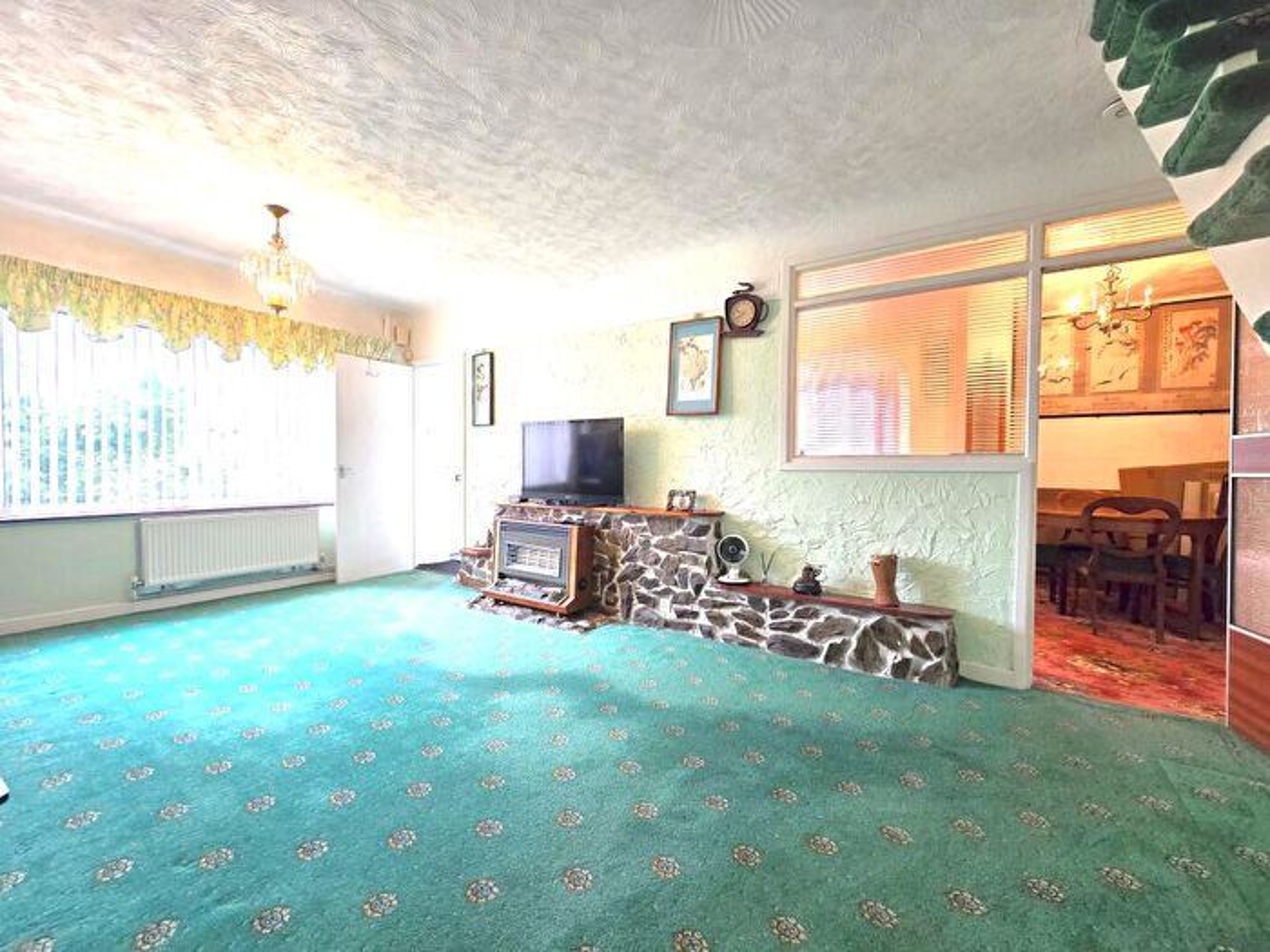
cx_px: 635
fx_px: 477
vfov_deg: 89.9
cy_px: 476
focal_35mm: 13
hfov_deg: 106.2
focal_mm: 2.2
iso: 125
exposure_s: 1/50
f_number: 2.2
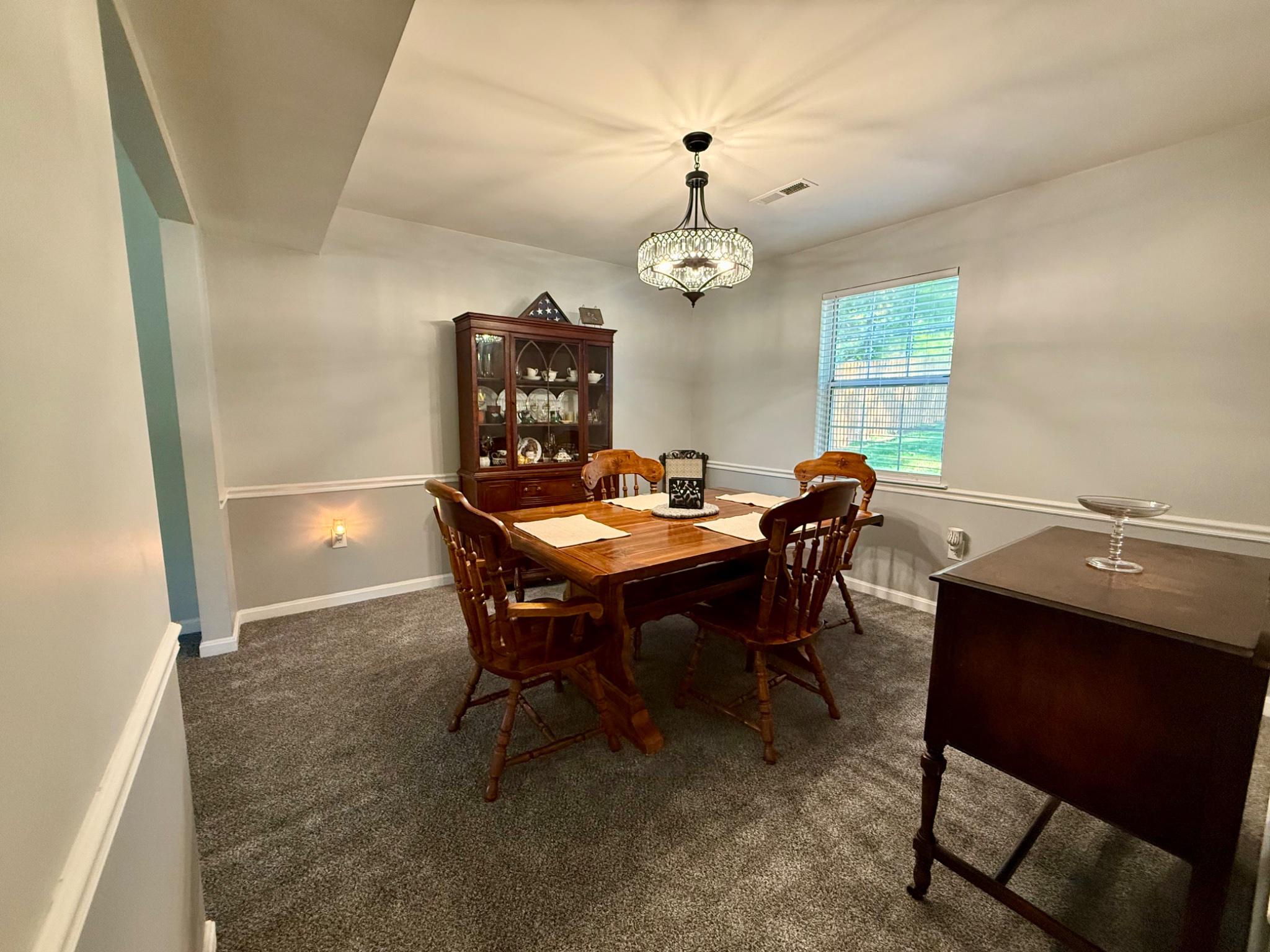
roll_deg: -0.9
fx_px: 514
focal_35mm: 14
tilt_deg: -6.6
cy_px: 476
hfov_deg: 102.1
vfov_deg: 85.7
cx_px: 635
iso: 400
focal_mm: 2.22
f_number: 2.2
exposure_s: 1/60
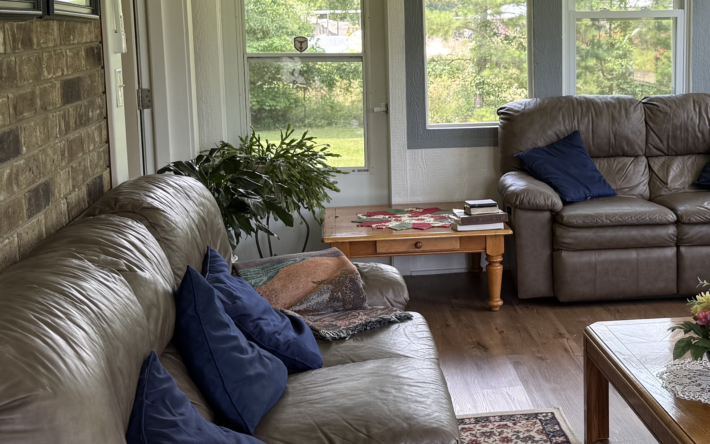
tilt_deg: -6.7
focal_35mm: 56
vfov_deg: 23.1
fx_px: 1084
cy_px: 159
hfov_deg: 35.7
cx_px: 510
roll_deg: +0.8
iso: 64
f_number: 1.78
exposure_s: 1/224
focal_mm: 6.76
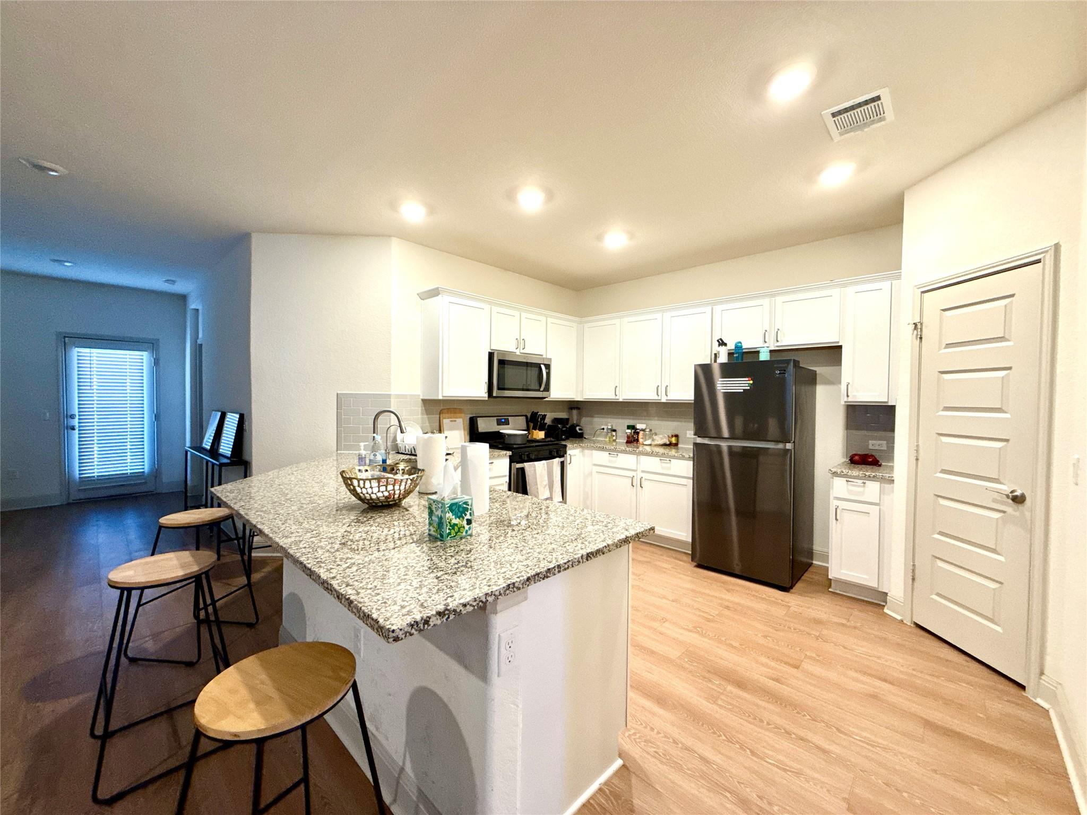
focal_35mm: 14
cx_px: 544
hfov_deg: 102.1
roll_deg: -1.1
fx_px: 440
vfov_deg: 85.7
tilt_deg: -0.6
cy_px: 408
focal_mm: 2.22
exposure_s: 1/60
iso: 200
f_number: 2.2
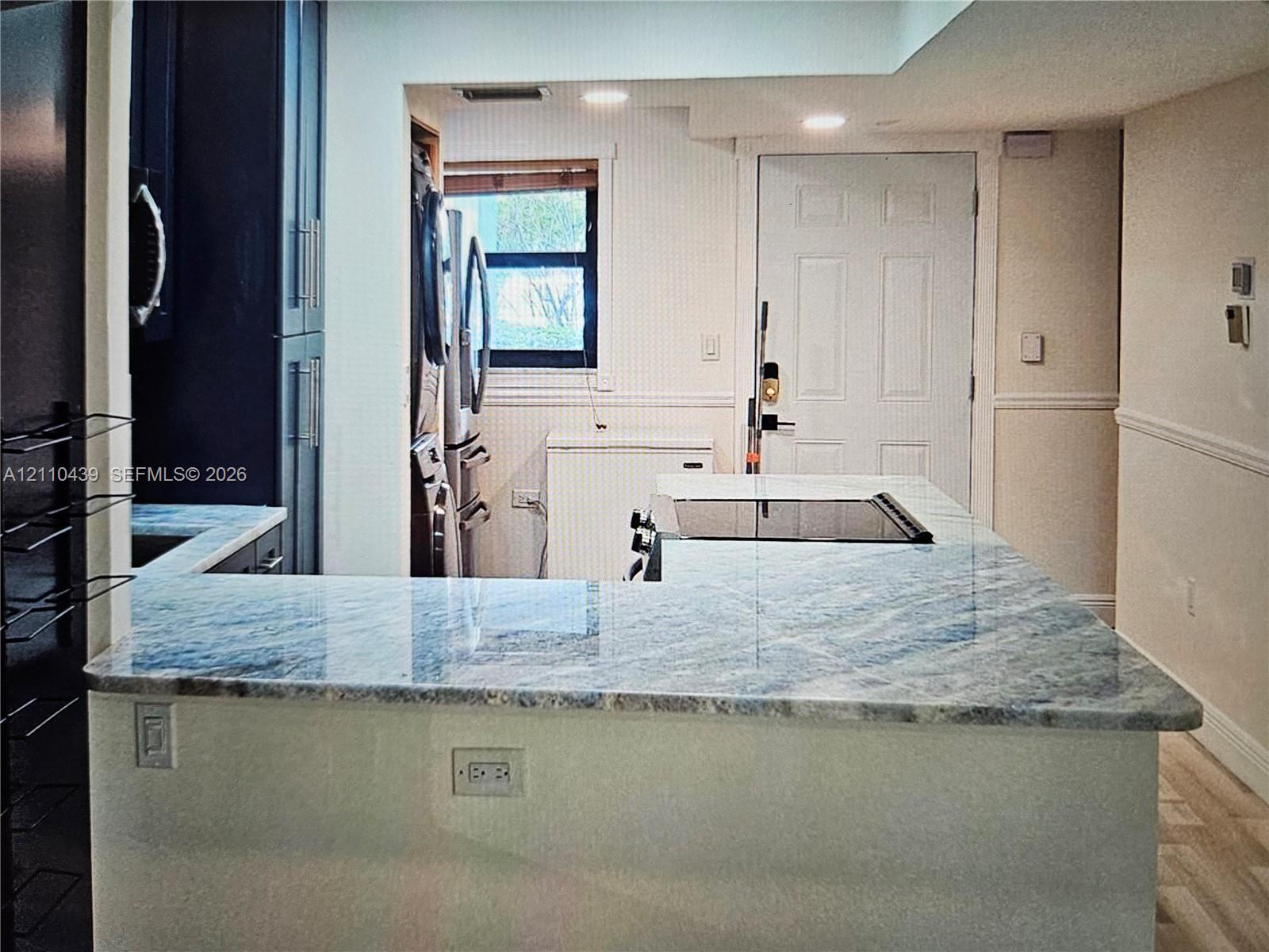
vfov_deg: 58.9
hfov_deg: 73.9
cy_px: 476
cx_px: 634
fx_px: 843
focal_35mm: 23
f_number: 1.8
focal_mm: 5.4
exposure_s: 1/120
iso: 200
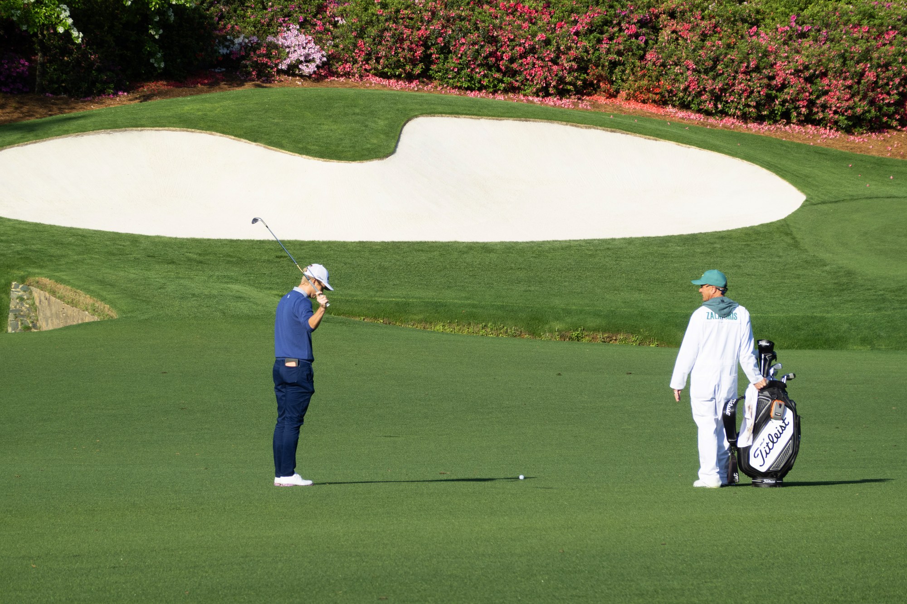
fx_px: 5038
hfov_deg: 10.3
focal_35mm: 200
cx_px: 454
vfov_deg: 6.9
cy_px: 302
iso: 100
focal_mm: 72
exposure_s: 1/500
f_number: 5.6
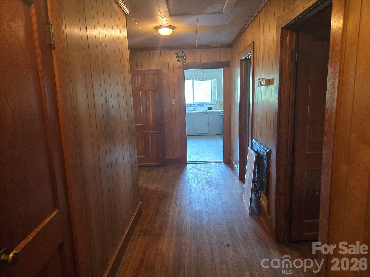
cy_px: 138
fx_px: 246
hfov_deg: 73.9
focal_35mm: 23
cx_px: 185
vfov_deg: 58.9
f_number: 1.8
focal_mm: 5.4
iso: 640
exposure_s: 1/60
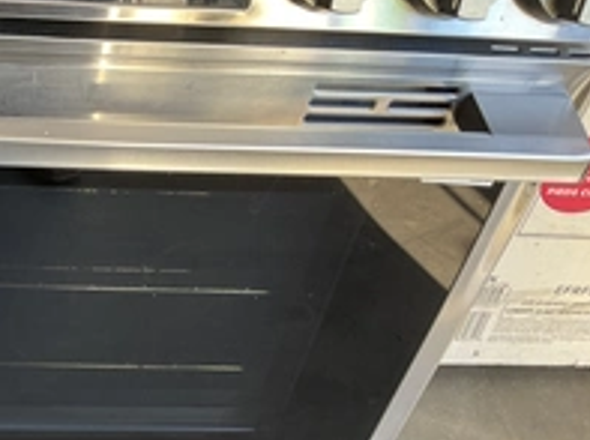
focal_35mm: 59
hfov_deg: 31.1
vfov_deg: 24.4
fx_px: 1004
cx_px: 45
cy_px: 347
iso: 50
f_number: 1.8
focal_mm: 3
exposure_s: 1/60
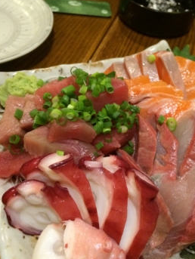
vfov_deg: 48.9
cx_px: 116
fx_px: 285
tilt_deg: -48.9
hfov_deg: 37.6
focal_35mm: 38
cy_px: 134
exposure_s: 1/30
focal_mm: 4.15
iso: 320
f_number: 2.2
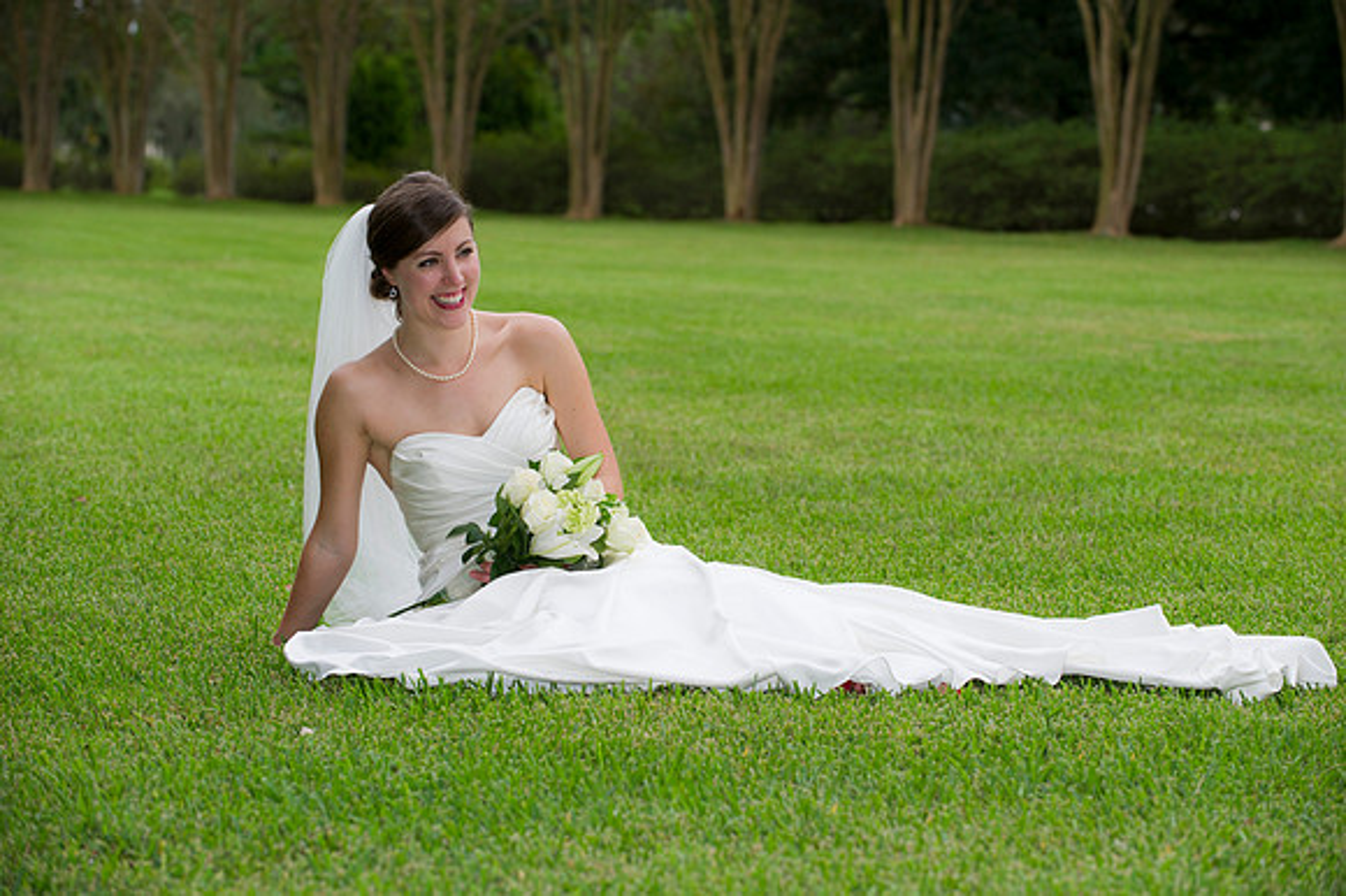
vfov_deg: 12.4
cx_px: 673
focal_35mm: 110
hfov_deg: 18.6
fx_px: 4110
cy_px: 448
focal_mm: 110
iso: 400
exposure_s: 1/250
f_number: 4.5
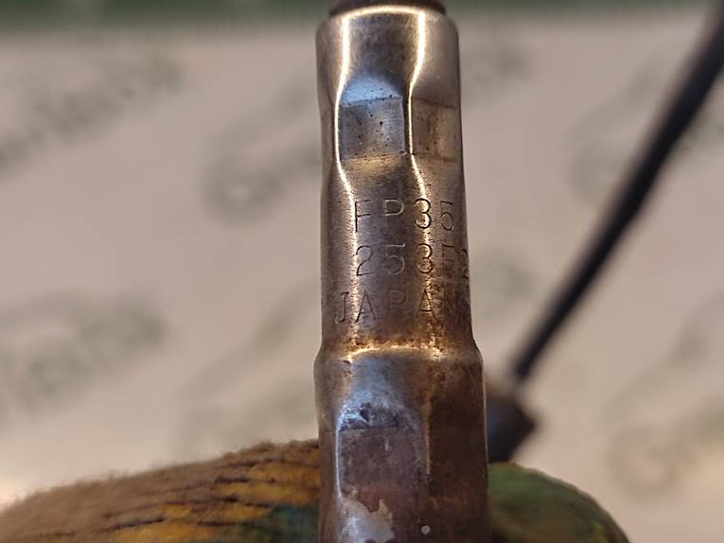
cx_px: 361
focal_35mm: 28
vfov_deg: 49.7
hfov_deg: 63.4
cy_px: 259
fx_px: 586
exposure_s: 1/33
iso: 124
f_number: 1.79
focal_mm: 4.74
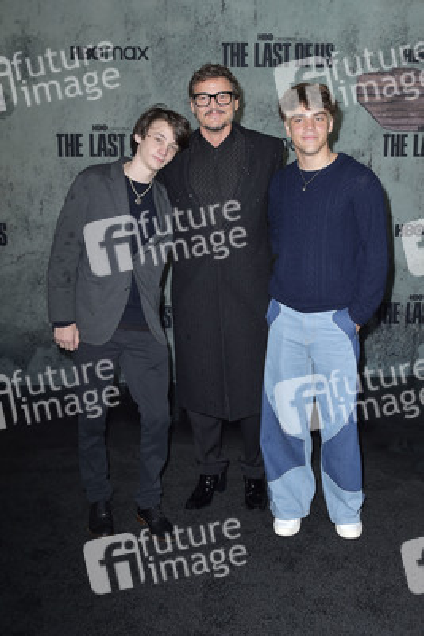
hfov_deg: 38.9
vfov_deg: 55.8
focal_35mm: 34
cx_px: 212
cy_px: 318
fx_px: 600
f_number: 6.3
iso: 640
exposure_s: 1/250
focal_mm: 34
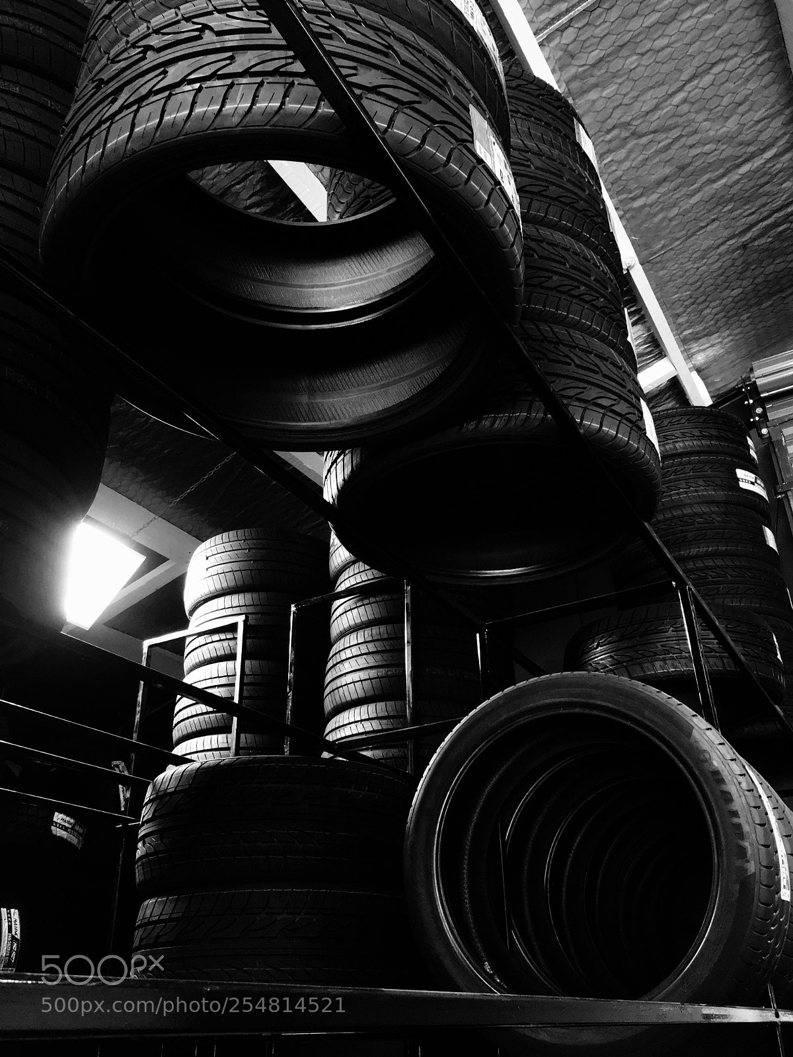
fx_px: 886
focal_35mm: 29
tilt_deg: +28.6
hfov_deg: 48.2
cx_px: 396
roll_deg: +1.2
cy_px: 528
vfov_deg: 61.7
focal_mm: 4.15
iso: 200
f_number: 2.2
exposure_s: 1/33
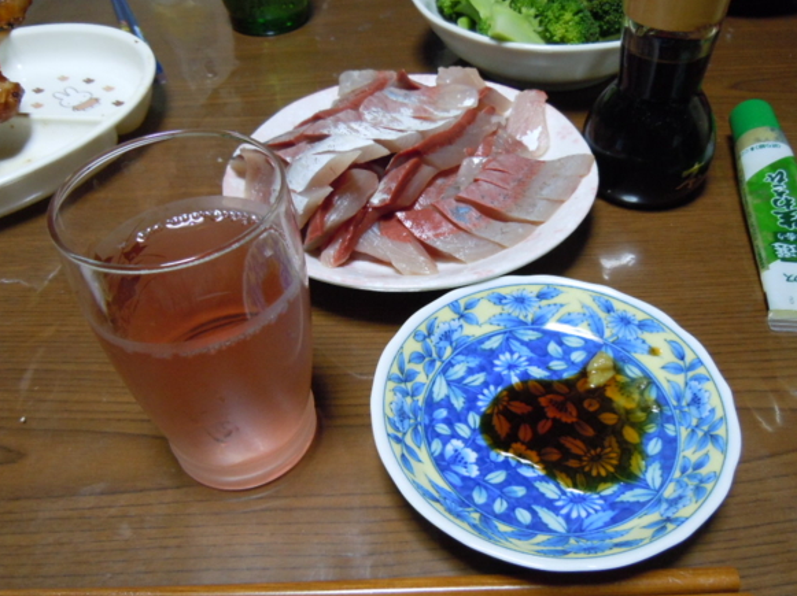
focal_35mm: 31
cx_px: 407
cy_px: 296
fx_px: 713
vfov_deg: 45.4
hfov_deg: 58.4
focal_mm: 5.4
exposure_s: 1/25
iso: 400
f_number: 3.5
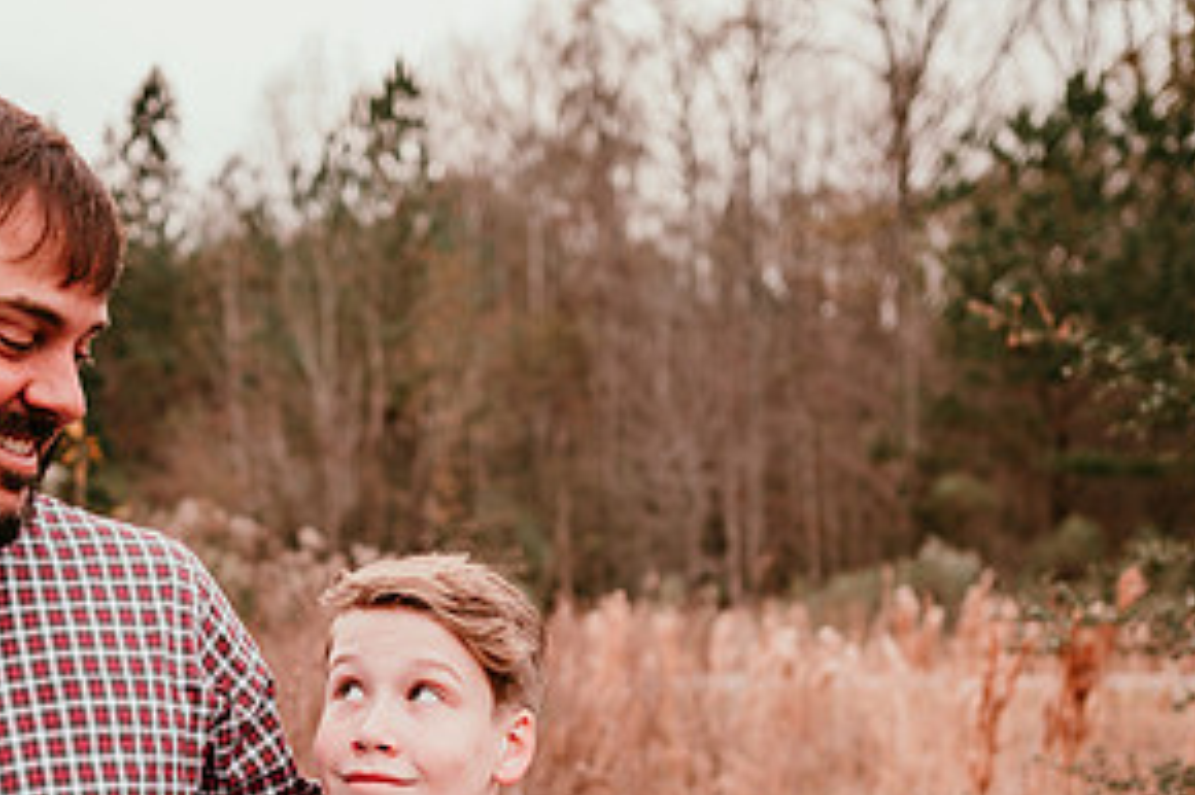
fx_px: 1592
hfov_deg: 40.7
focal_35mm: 48
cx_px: 404
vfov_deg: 26.6
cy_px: 793
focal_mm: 24
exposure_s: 1/160
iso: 100
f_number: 2.2
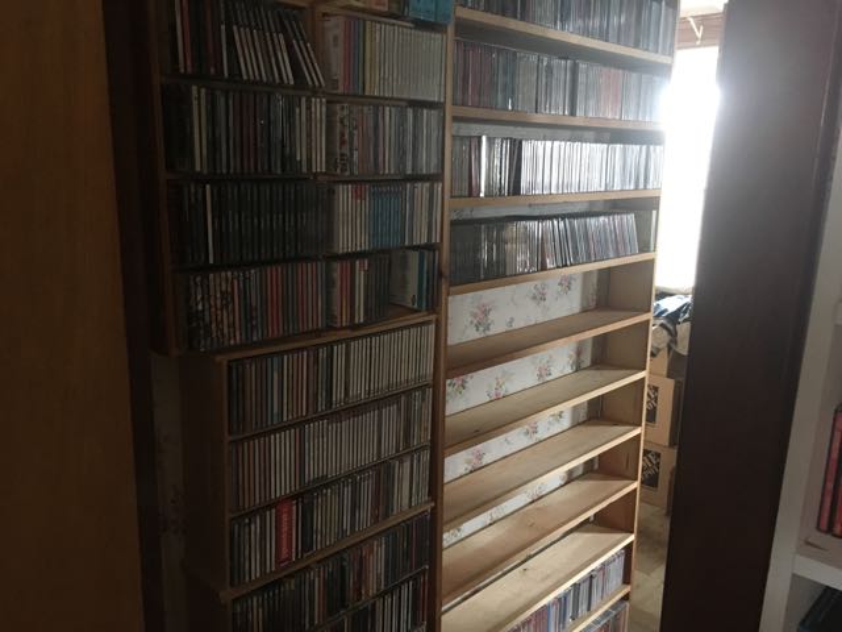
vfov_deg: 48.2
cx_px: 421
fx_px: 705
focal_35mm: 29
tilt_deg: -11.4
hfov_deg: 61.7
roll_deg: -1.3
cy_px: 316
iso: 200
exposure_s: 1/15
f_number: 2.2
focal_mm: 4.15
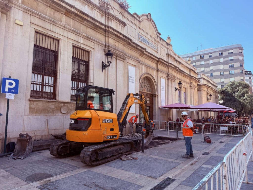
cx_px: 126
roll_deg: -0.9
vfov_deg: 56.8
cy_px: 95
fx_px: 175
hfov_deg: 71.6
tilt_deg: +5.3
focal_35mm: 24
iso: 100
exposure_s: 1/2169
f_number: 1.78
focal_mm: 6.76
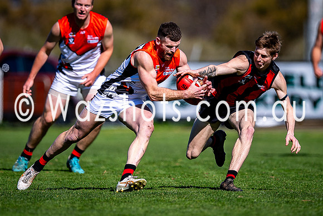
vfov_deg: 1.5
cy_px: 53
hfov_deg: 2.2
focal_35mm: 927
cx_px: 182
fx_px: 8315
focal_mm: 500
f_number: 4
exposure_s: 1/2000
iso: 140
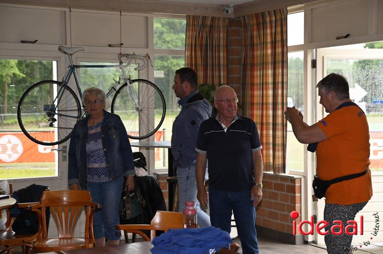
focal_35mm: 70
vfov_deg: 19.4
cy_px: 127
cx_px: 192
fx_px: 744
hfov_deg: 28.9
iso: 200
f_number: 4.5
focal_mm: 70
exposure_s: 1/80
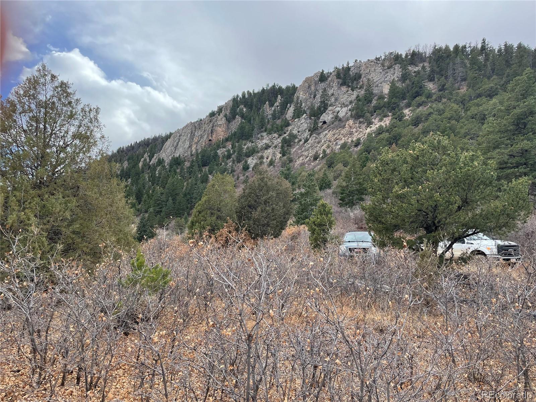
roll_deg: -0.7
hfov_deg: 67.3
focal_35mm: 26
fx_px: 403
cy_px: 201
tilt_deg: +7.4
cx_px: 268
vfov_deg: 53.1
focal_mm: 4.2
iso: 32
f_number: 1.6
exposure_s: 1/1082
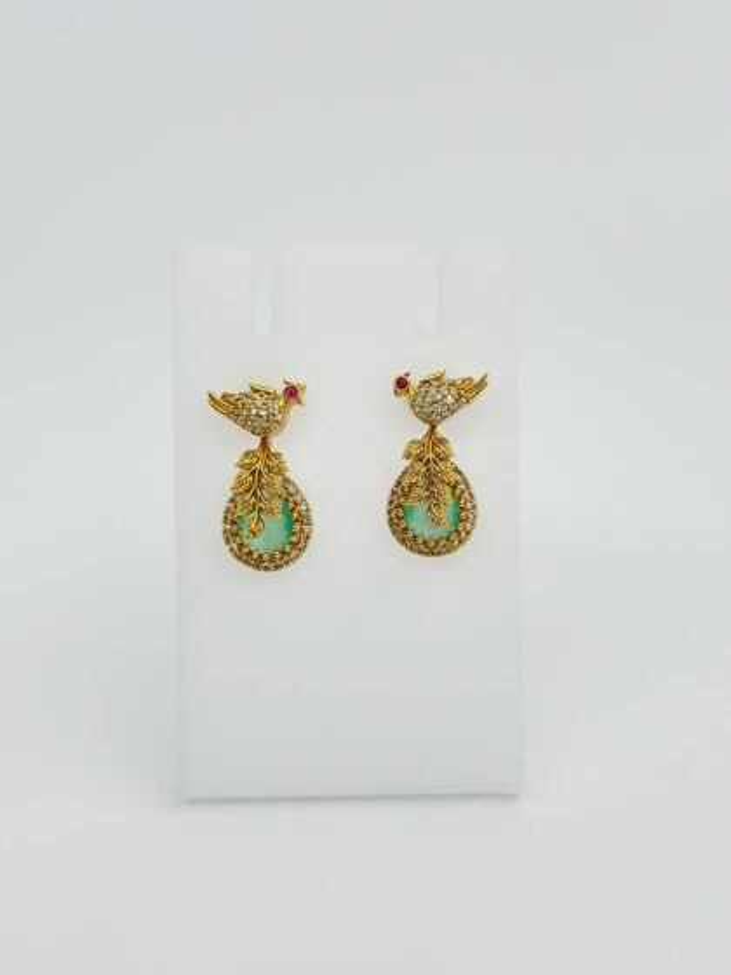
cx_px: 366
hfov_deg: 30.3
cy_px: 488
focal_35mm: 48
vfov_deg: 39.7
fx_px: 1352
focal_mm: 6.86
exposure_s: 1/431
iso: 80
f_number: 1.78
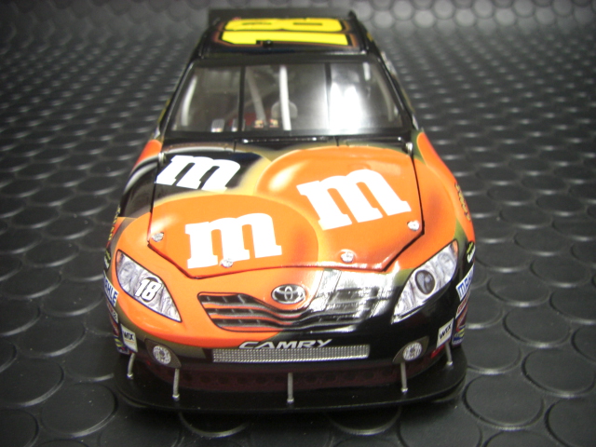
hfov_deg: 49.0
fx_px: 654
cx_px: 298
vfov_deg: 37.7
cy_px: 224
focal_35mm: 38
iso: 200
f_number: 3.4
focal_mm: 6.3
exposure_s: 1/13
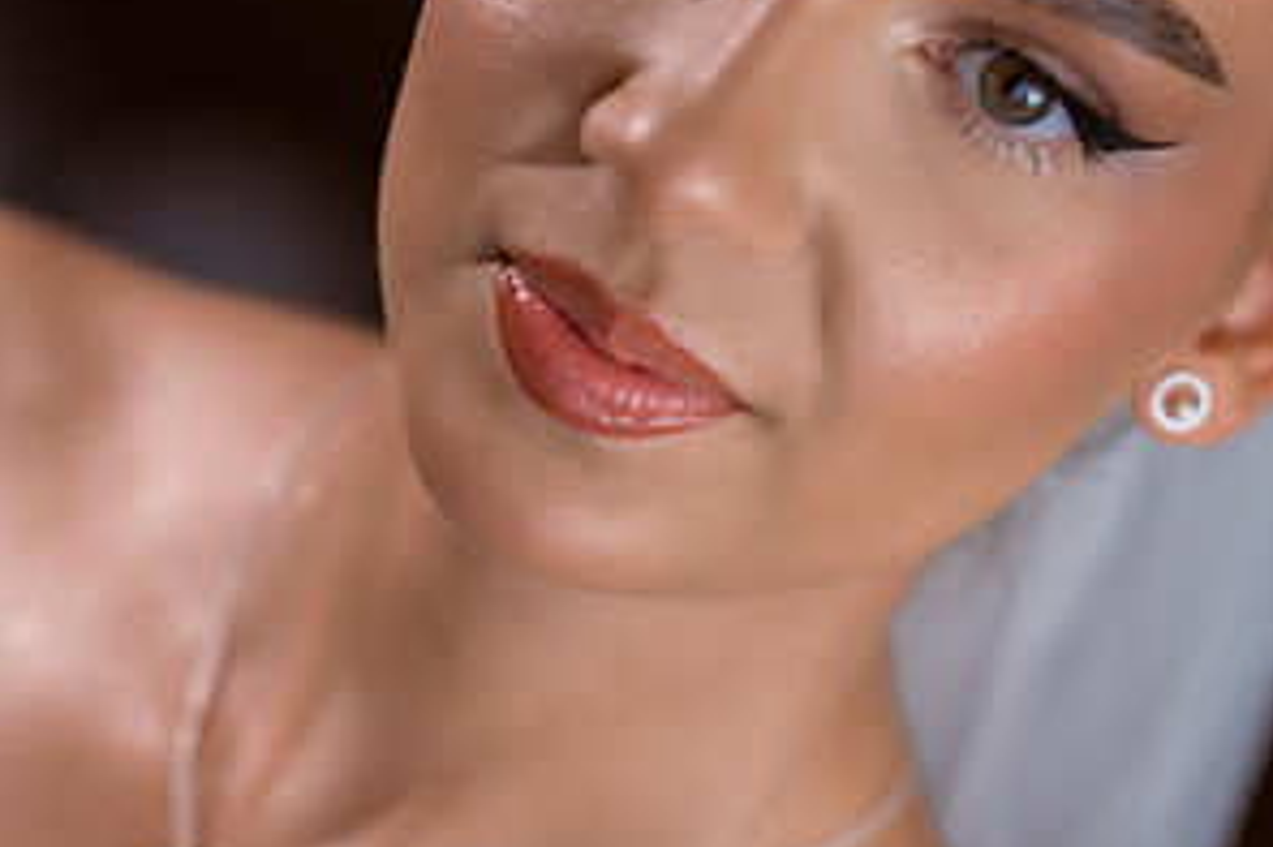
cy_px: 593
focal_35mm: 129
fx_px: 4559
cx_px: 639
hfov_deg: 15.9
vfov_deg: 10.6
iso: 500
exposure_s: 1/100
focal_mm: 85
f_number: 2.8
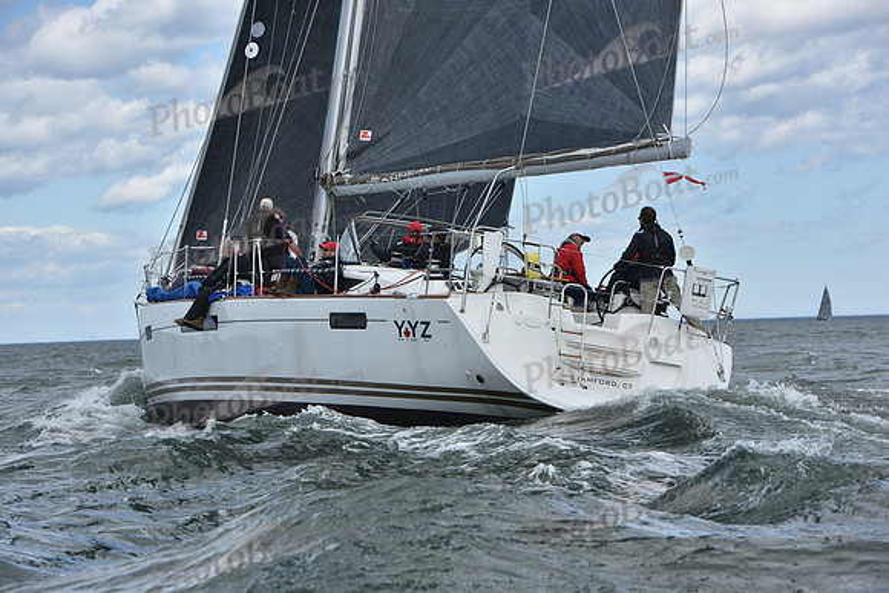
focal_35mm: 120
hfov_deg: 17.1
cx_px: 444
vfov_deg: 11.4
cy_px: 296
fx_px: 2964
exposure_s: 1/1250
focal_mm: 120
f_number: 8
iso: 320
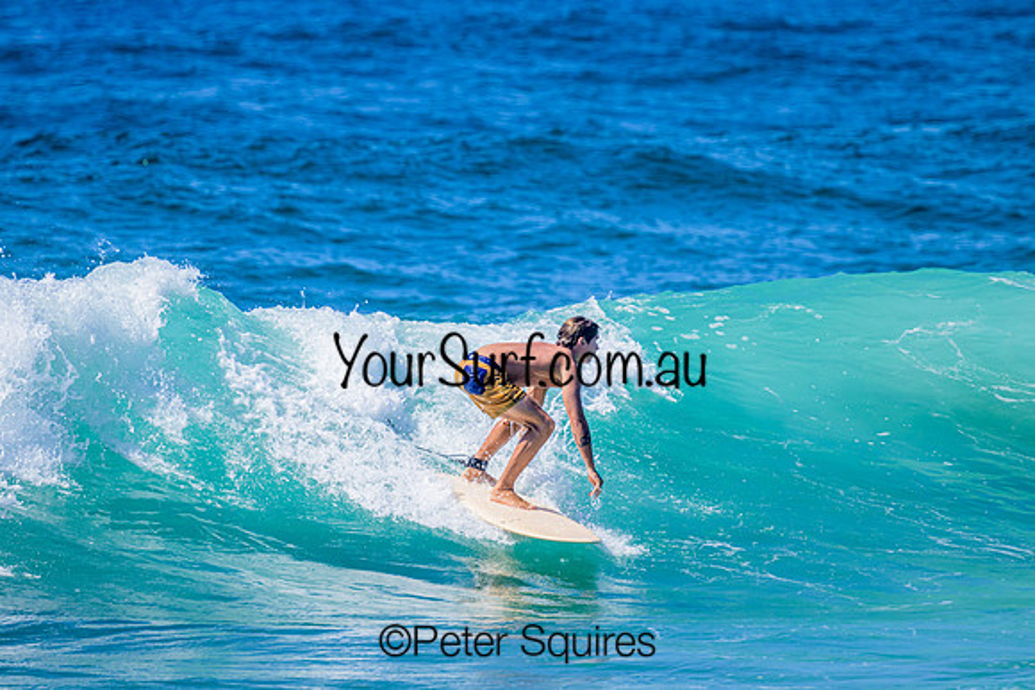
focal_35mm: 800
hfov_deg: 2.6
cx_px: 518
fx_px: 23004
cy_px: 345
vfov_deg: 1.7
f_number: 11
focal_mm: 800
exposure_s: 1/2000
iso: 1400
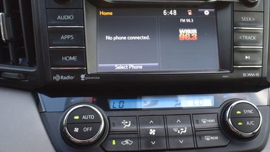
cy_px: 58
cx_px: 167
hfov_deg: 37.6
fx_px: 394
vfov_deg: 21.8
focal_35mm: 55
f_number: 7.1
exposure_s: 1/30
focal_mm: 24
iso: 400
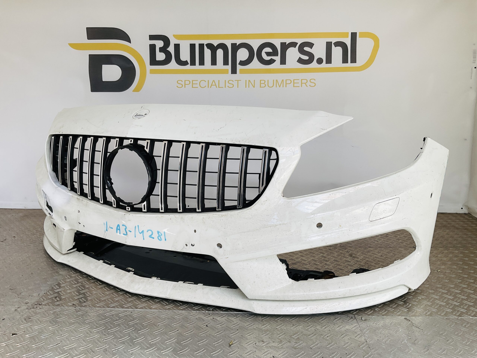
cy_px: 179
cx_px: 238
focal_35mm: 29
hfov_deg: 61.7
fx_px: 400
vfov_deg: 48.2
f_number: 1.8
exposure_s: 1/327
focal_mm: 3
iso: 16
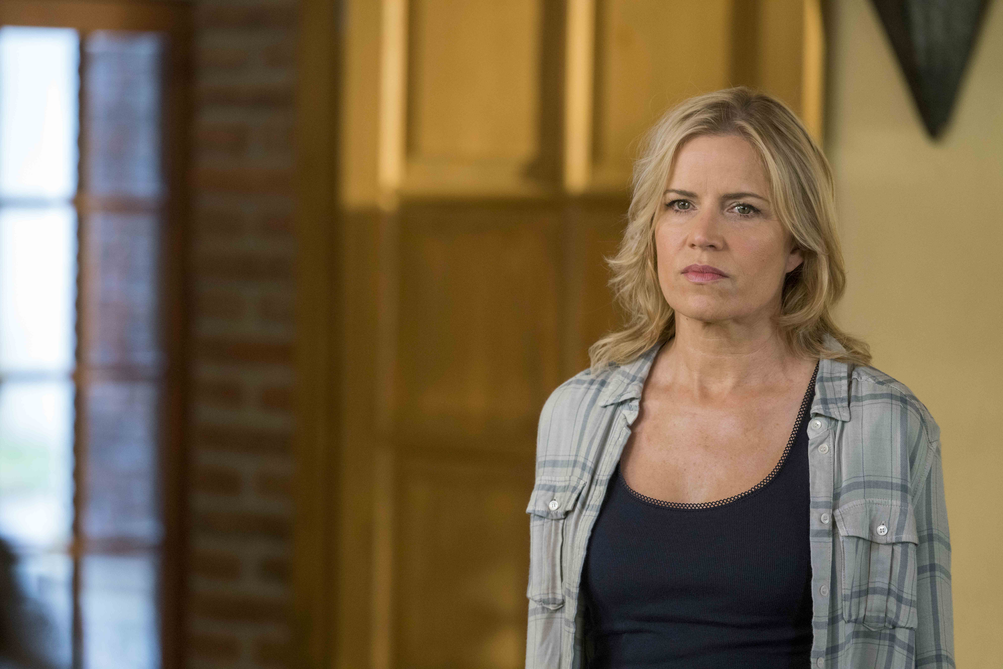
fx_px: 5099
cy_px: 334
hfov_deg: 11.2
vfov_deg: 7.5
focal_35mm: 183
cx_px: 502
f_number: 4
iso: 3200
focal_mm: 183
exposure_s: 1/125
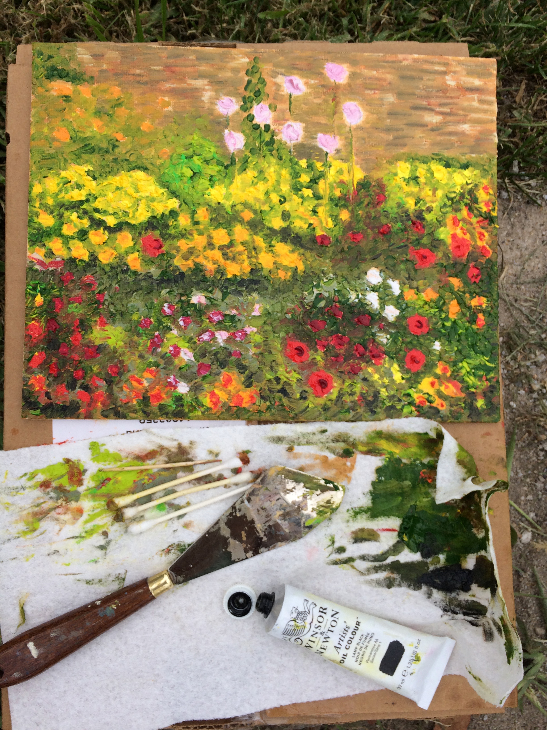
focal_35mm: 29
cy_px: 365
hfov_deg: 48.2
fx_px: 611
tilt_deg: -88.6
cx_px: 274
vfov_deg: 61.7
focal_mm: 4.15
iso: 40
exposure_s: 1/120
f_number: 2.2
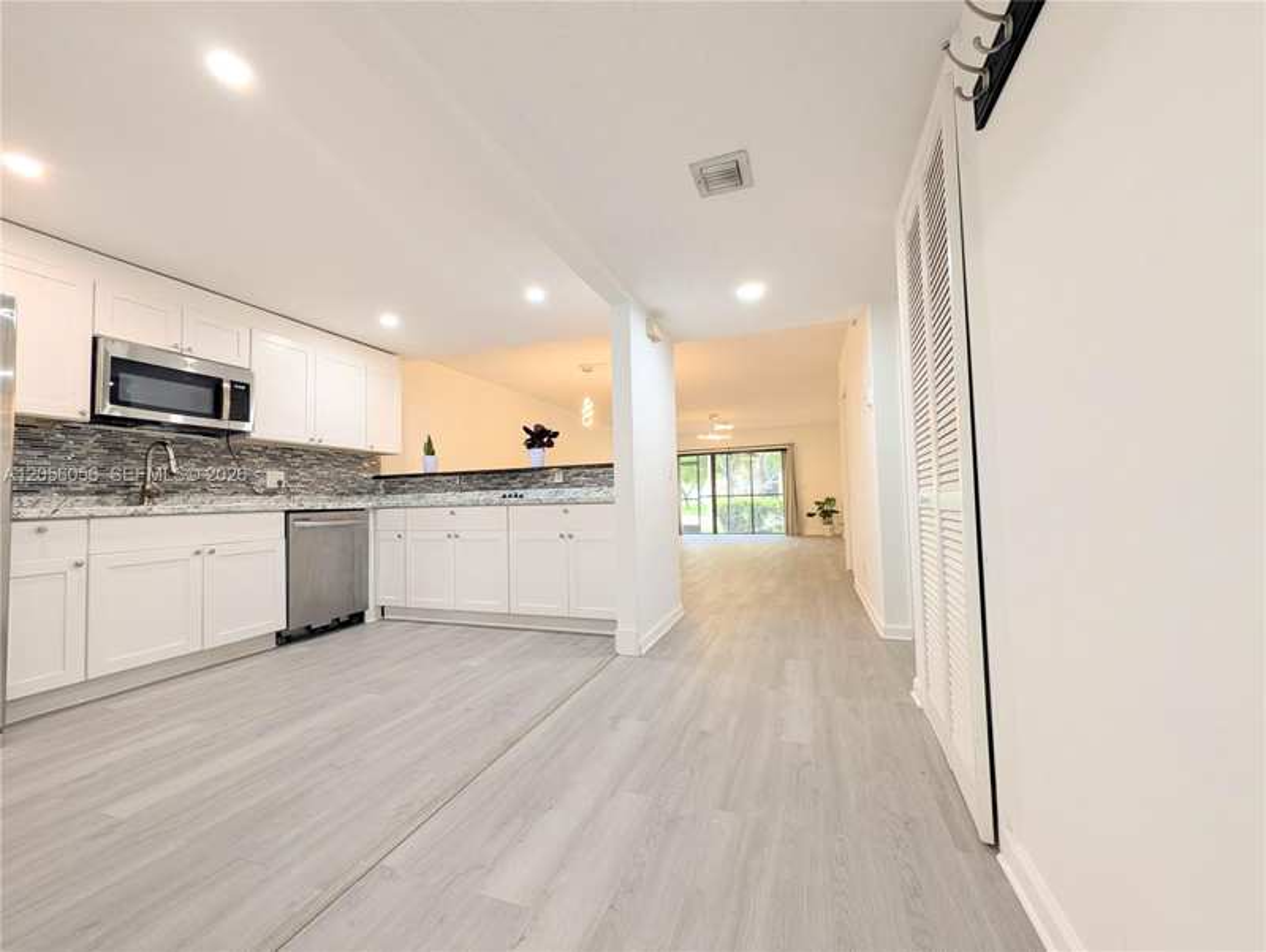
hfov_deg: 110.5
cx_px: 633
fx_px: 439
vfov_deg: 94.6
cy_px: 476
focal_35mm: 12
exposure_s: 1/60
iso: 67
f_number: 1.7
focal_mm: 2.02
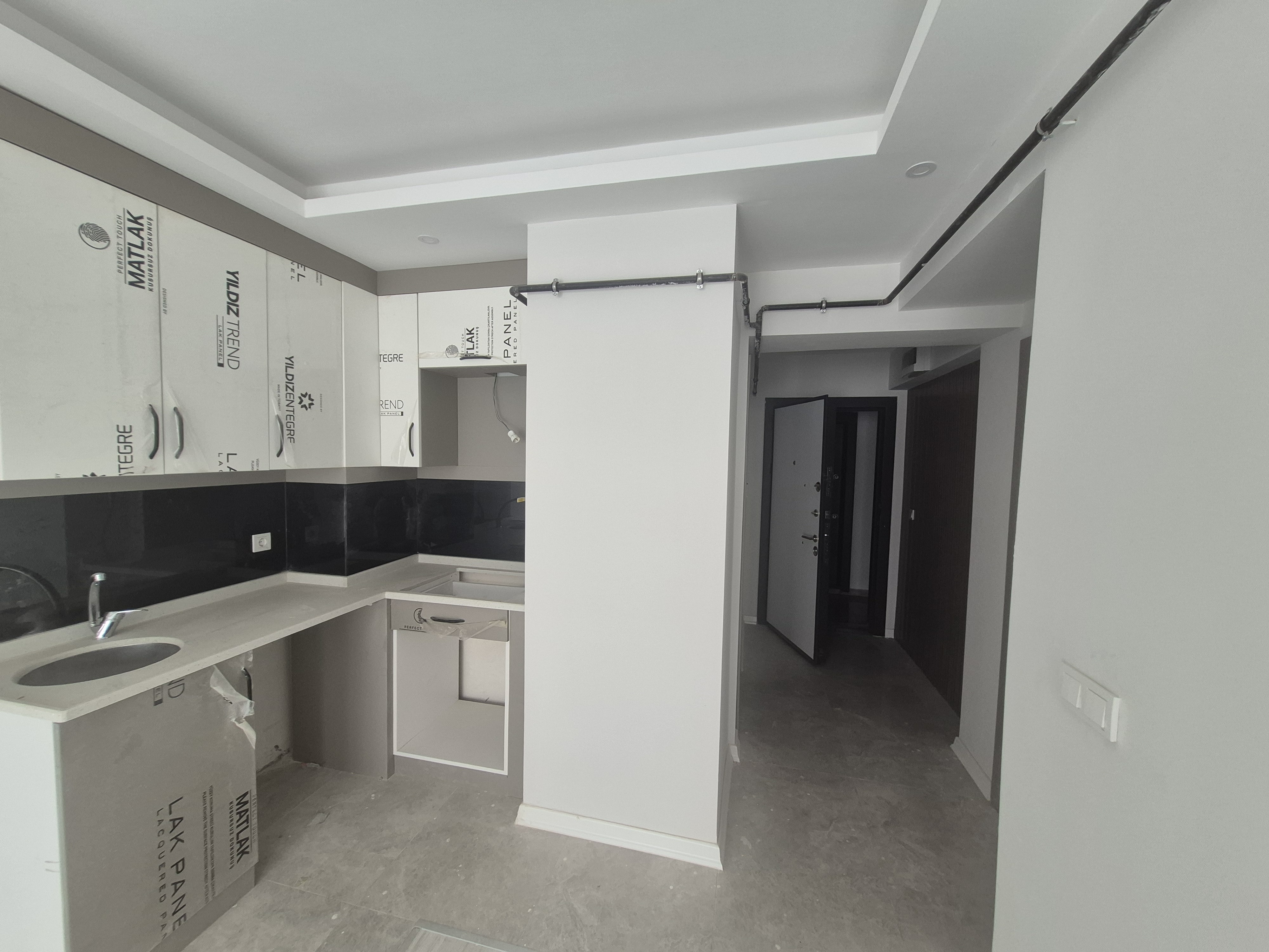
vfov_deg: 89.9
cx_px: 634
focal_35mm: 13
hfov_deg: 106.2
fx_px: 477
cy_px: 476
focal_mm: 1.74
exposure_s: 1/50
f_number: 2.2
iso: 125
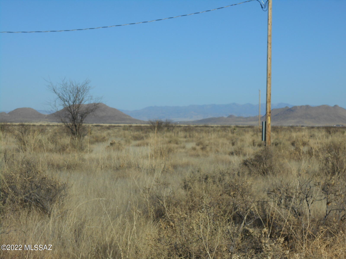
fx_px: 860
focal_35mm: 86
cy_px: 130
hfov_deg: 22.8
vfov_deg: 17.2
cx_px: 173
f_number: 6.3
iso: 80
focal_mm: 15.4
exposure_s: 1/800
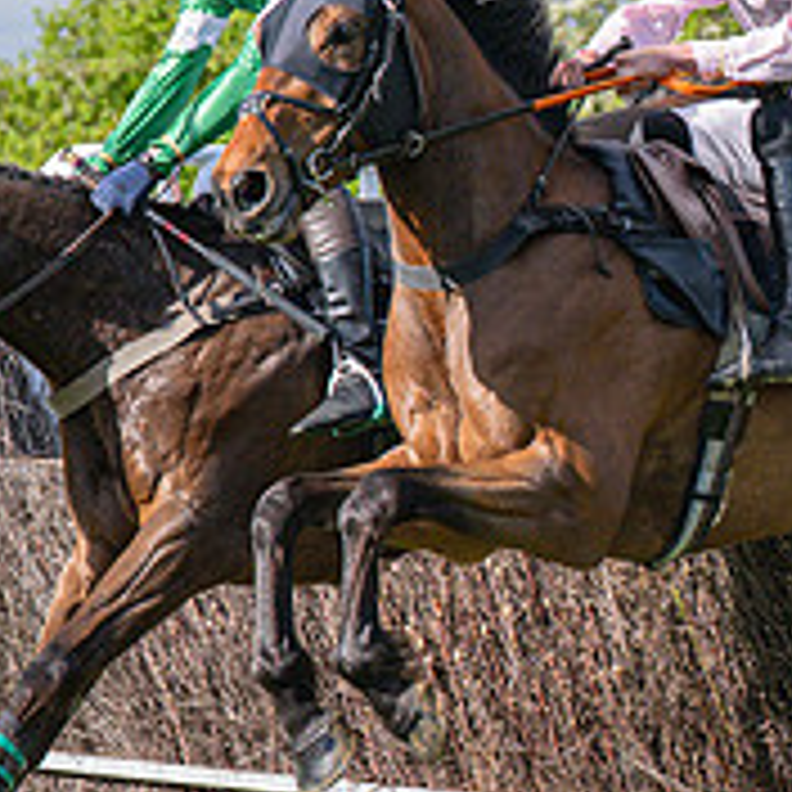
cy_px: 336
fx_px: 8309
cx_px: 658
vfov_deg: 5.5
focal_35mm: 321
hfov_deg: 5.5
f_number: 4
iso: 400
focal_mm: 72
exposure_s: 1/4000
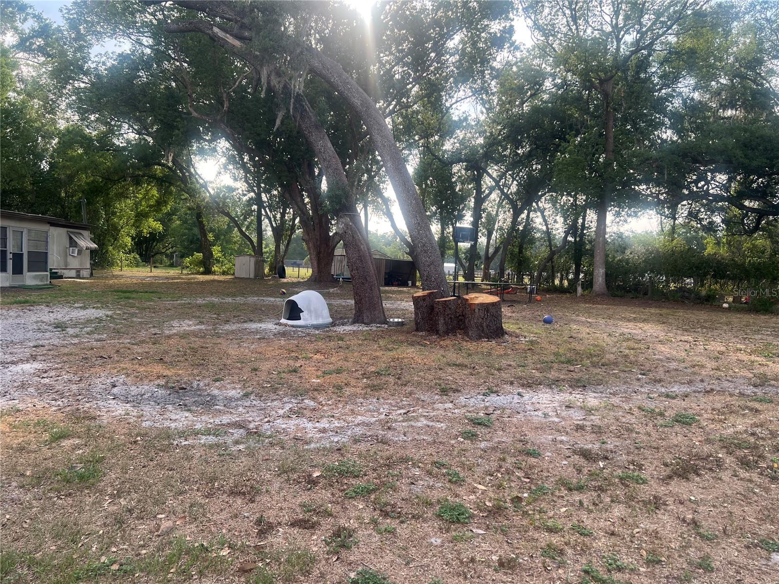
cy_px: 292
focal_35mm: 26
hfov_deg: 67.3
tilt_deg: -2.1
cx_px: 390
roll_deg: -1.9
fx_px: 585
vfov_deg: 53.1
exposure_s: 1/775
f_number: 1.5
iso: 50
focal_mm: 5.7
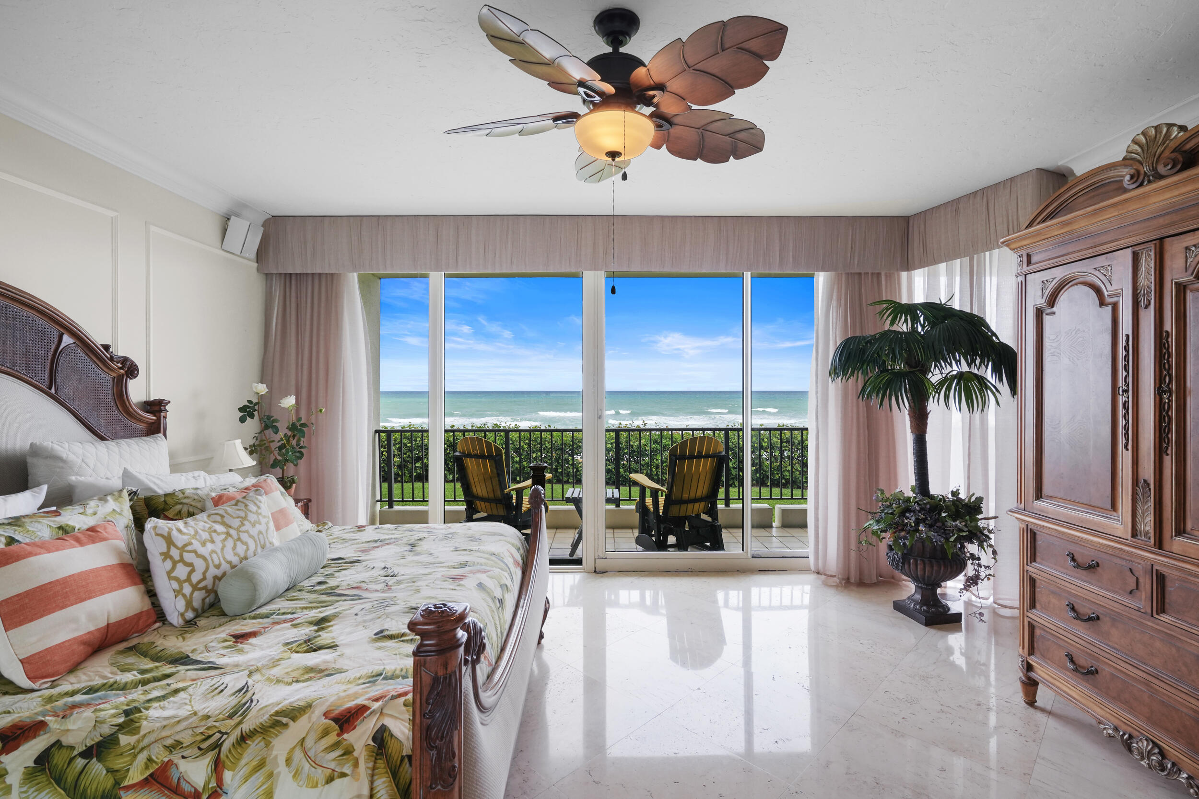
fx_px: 533
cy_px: 400
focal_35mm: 16
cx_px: 600
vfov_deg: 73.8
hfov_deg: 96.7
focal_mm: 16
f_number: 11
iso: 100
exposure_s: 1/40
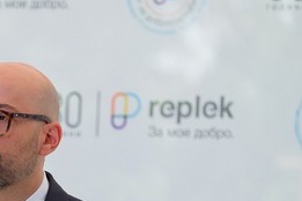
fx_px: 3498
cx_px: 5
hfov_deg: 4.9
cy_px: 236
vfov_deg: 3.3
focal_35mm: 417
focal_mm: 115
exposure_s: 1/1250
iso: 500
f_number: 2.8
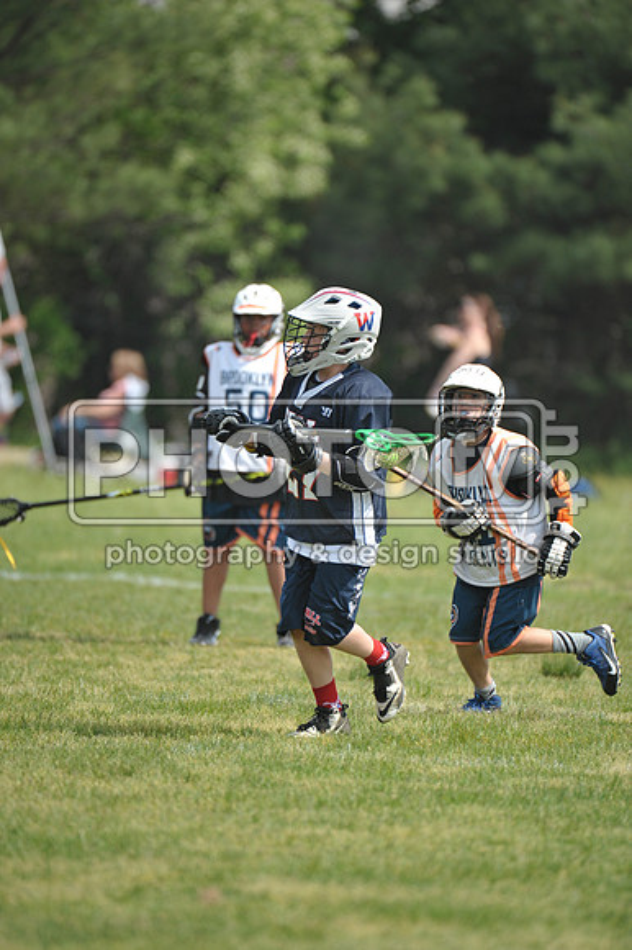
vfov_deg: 5.2
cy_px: 475
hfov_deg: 3.4
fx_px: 10545
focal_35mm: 400
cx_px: 316
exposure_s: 1/2500
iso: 640
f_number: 4
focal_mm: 400
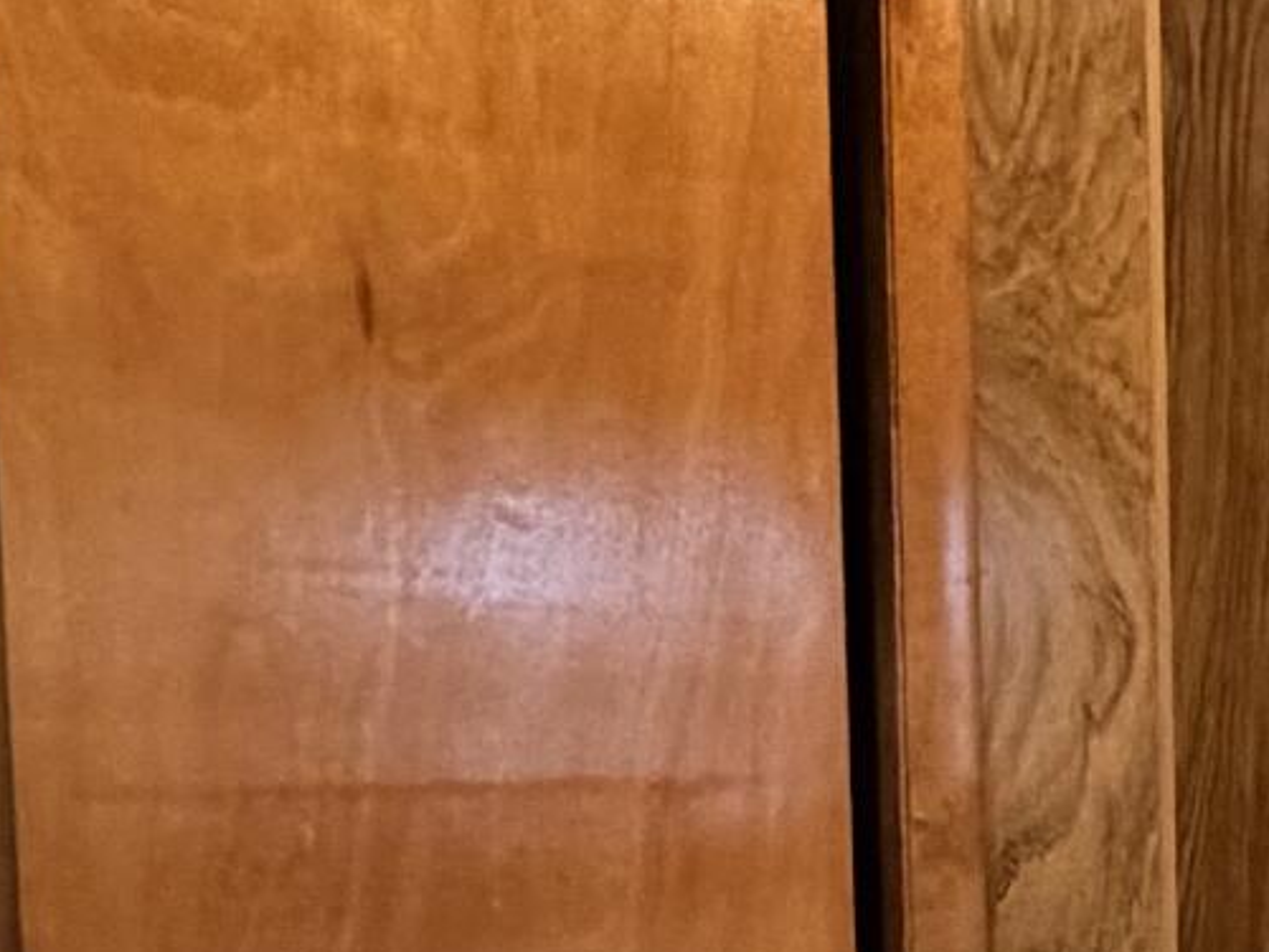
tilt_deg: -4.5
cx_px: 1914
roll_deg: +0.5
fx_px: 3079
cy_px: 960
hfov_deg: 20.0
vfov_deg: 17.2
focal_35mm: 84
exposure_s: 1/60
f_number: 2.2
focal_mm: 2.22
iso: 800
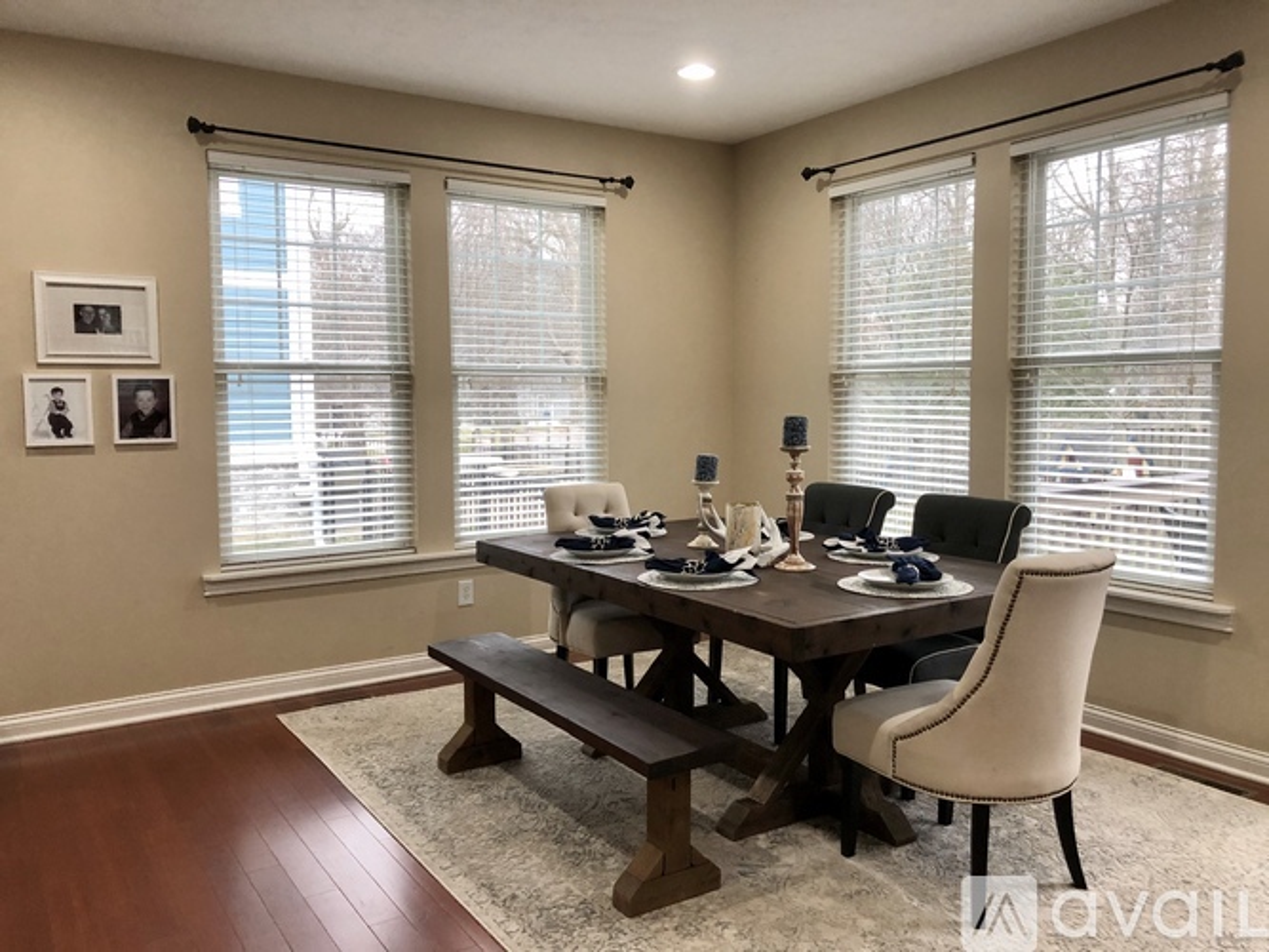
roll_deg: +0.8
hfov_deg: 63.5
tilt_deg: -4.8
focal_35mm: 28
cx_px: 634
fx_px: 1026
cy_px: 476
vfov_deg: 49.7
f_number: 1.8
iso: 40
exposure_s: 1/30
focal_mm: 4
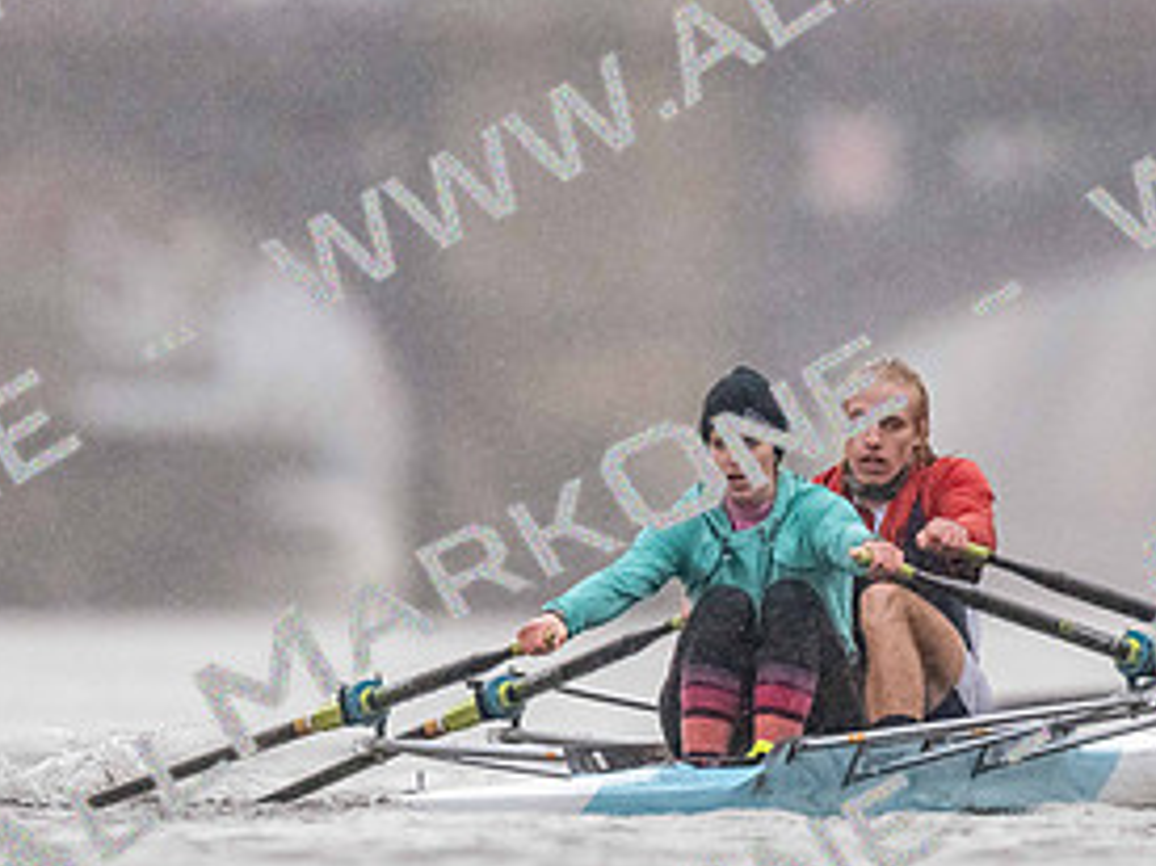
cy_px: 322
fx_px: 40624
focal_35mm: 1217
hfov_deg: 1.6
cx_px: 782
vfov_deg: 1.2
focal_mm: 600
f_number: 4
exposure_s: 1/1600
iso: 10000
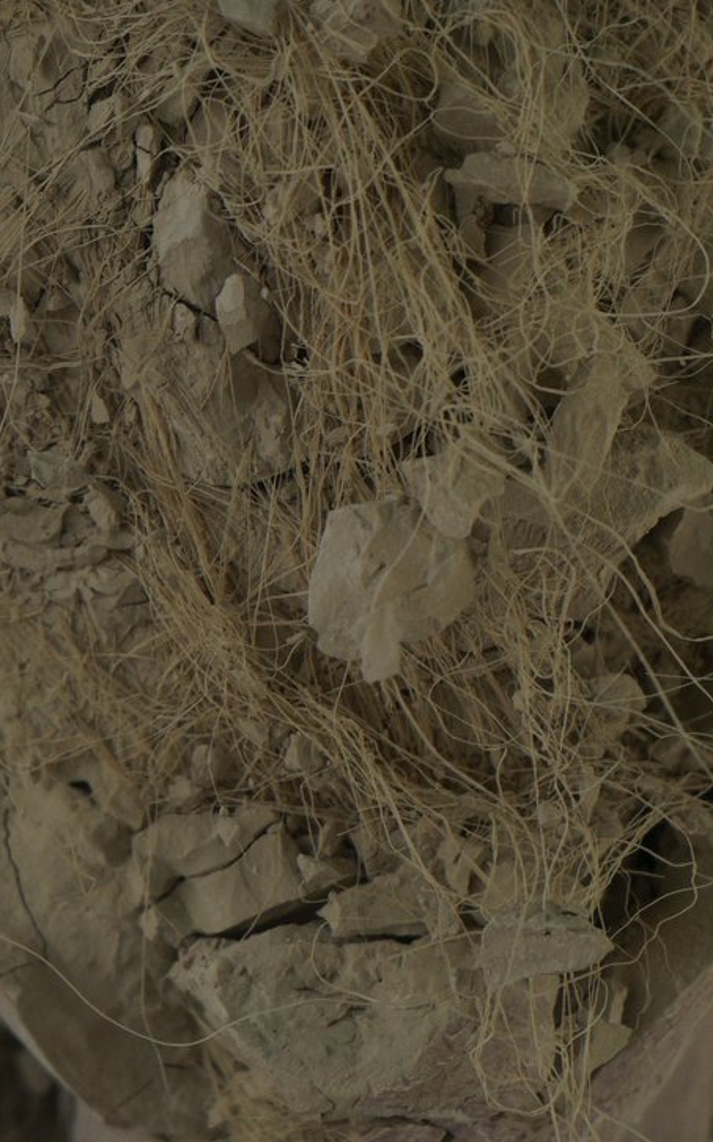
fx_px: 5877
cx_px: 315
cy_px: 425
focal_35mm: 189
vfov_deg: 11.1
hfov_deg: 6.9
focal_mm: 70
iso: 200
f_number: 5.6
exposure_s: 1/125
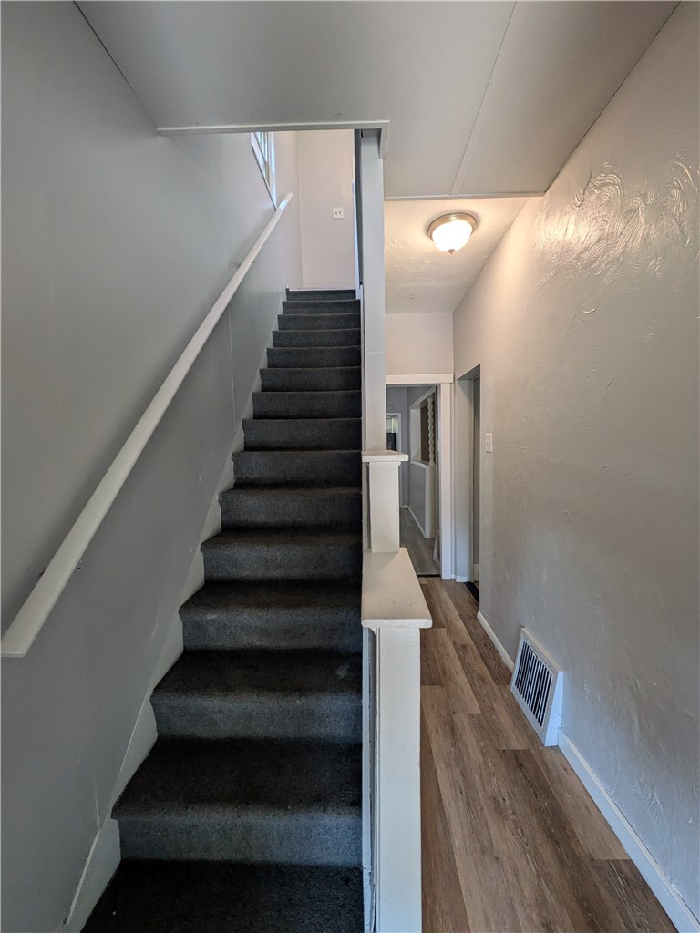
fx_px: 377
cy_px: 466
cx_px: 350
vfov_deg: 102.1
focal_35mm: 14
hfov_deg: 85.7
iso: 231
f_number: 2.2
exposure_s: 1/120
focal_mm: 1.83
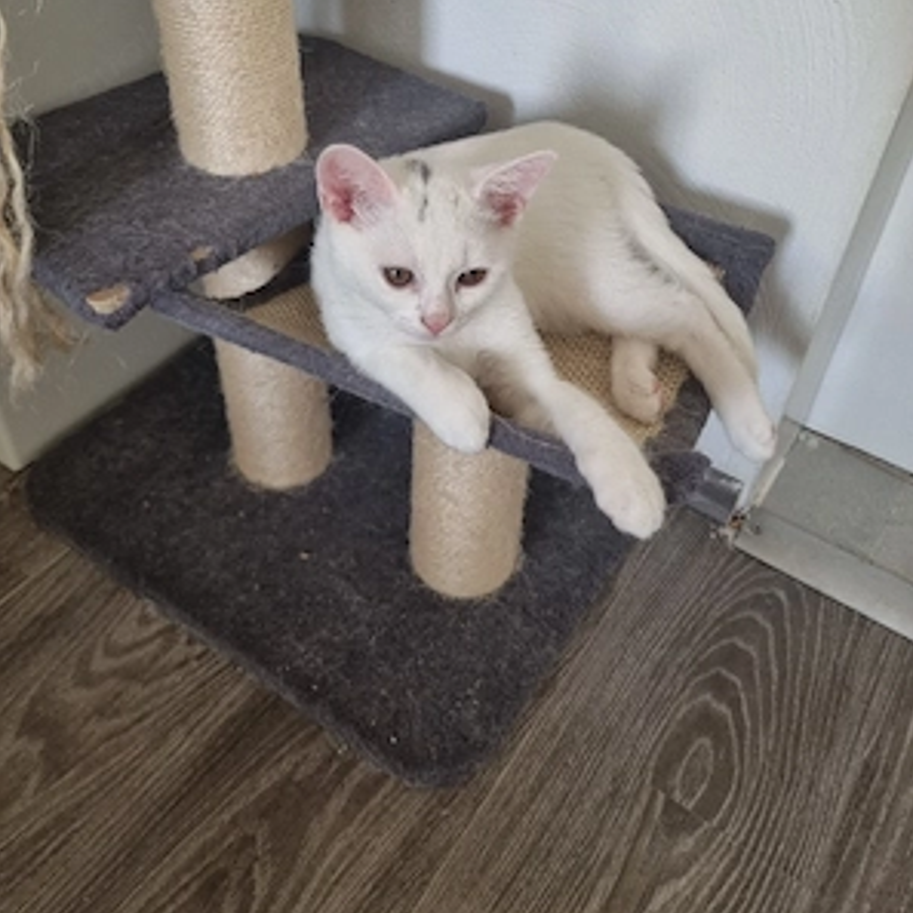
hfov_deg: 52.5
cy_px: 307
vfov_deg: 51.6
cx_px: 458
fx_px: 925
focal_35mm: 31
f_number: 1.8
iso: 125
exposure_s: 1/100
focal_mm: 5.4
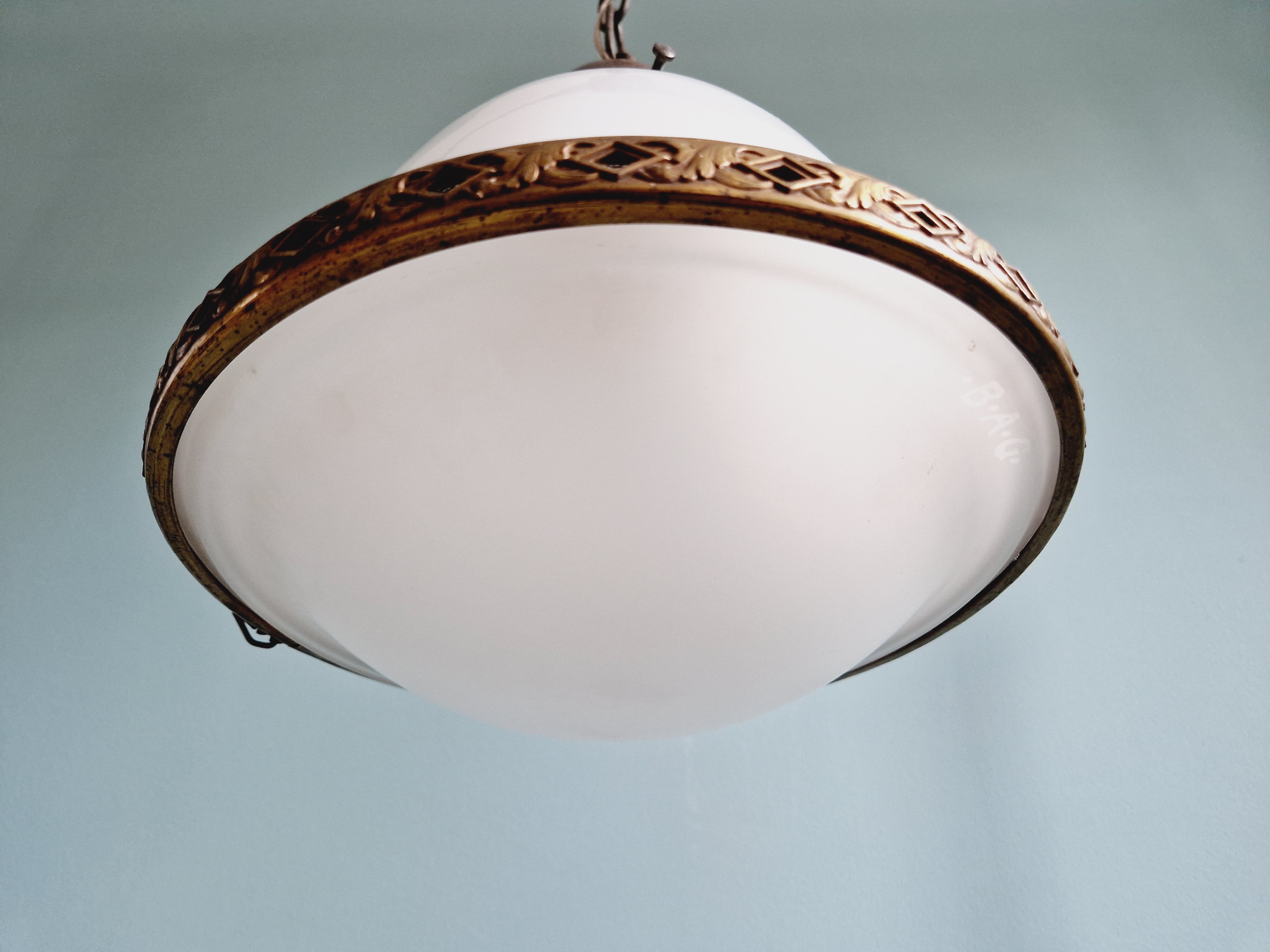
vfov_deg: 58.9
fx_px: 844
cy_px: 476
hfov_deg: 73.9
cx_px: 635
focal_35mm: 23
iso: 250
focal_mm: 5.4
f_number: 1.8
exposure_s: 1/100
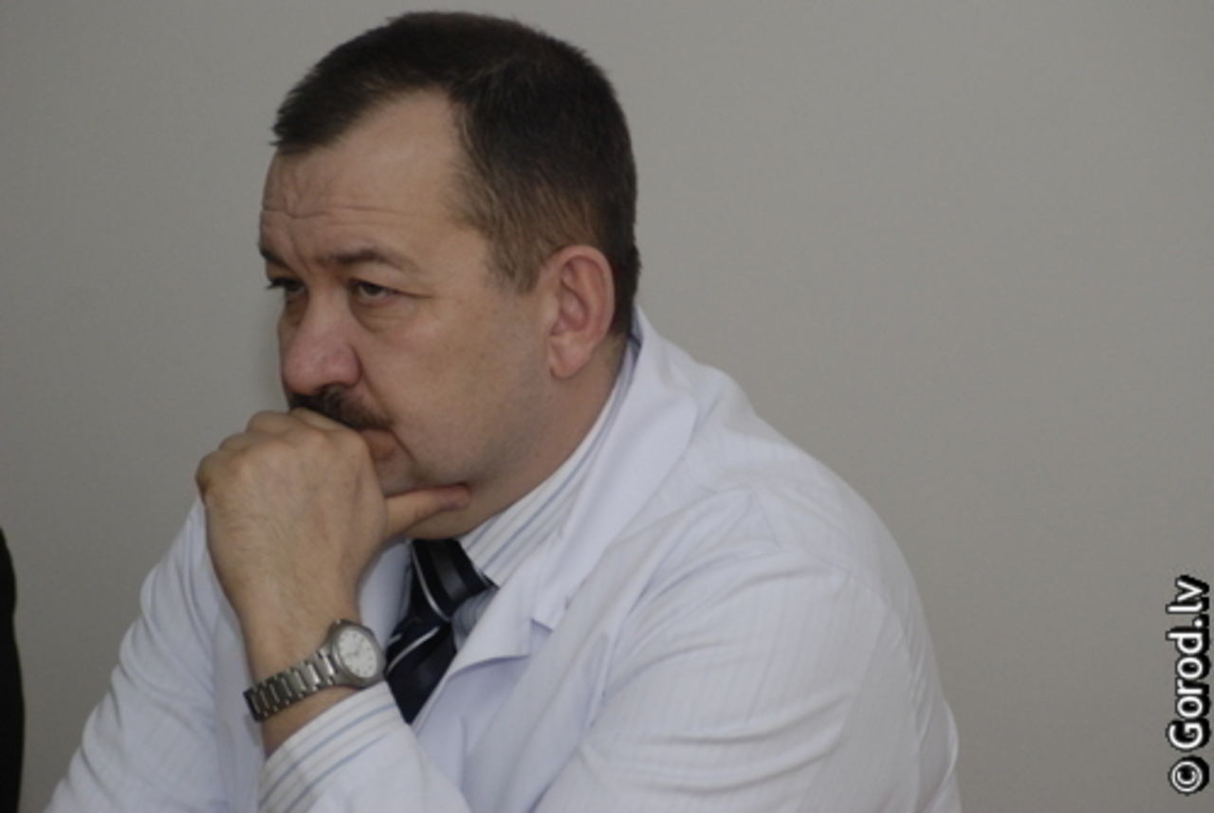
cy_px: 406
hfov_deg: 10.5
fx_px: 6586
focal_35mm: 195
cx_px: 607
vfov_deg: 7.1
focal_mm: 130
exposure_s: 1/125
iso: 1000
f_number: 4.5
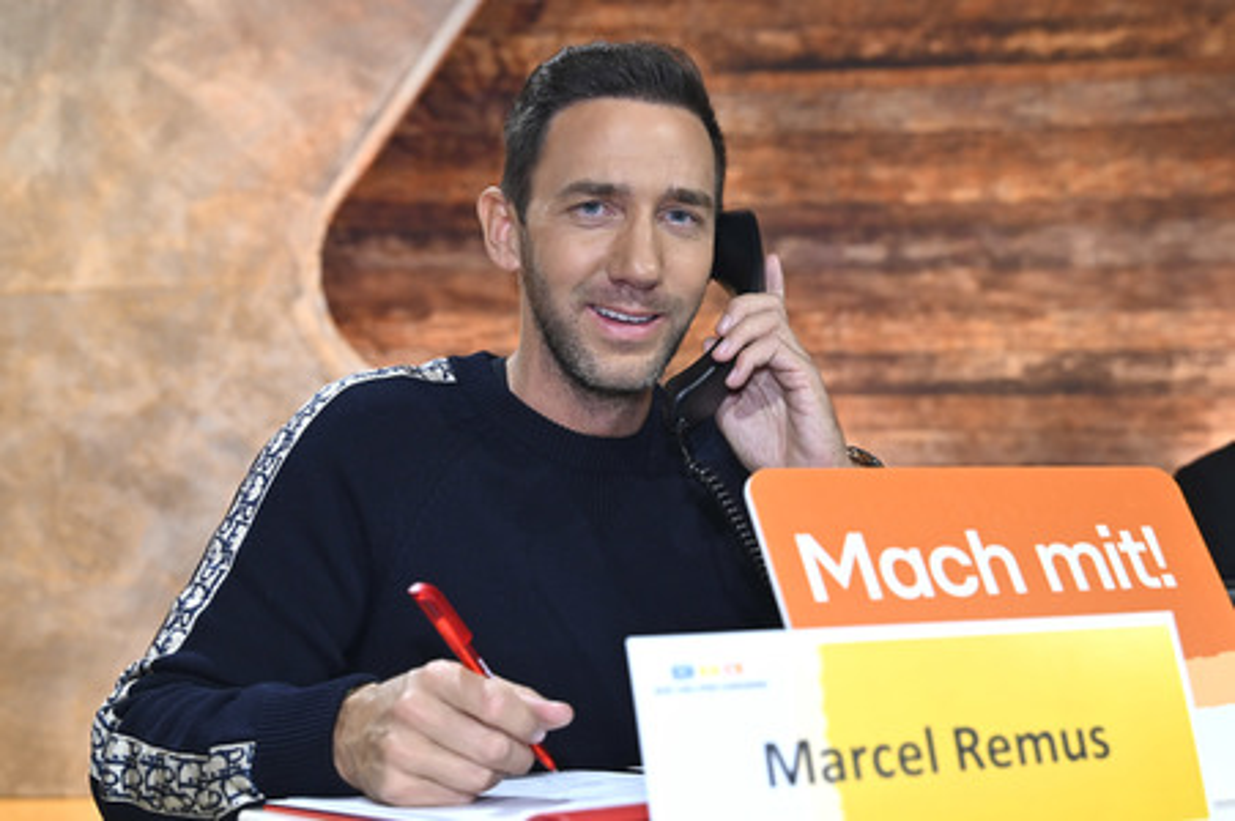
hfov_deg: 44.5
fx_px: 1508
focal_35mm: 44
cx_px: 618
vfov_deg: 30.5
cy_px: 410
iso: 1000
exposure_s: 1/200
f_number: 4
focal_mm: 44
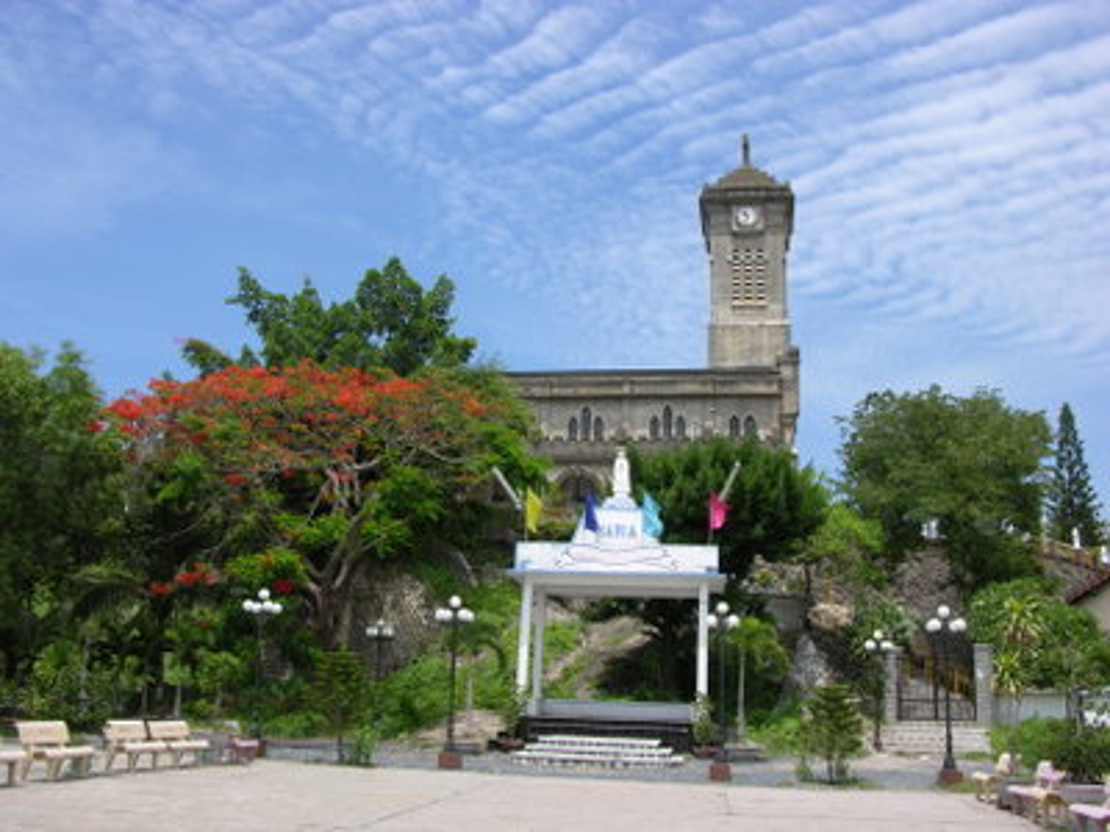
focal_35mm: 35
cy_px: 416
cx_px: 555
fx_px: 1122
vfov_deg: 40.7
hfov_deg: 52.6
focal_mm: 8.9
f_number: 6.3
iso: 50
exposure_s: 1/227
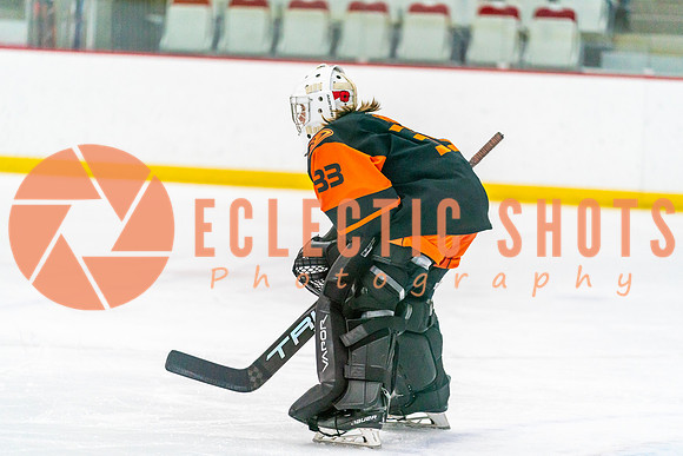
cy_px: 228
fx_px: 3529
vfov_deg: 7.4
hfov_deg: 11.1
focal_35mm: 186
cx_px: 342
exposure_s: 1/1250
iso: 3200
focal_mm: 186
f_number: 2.8
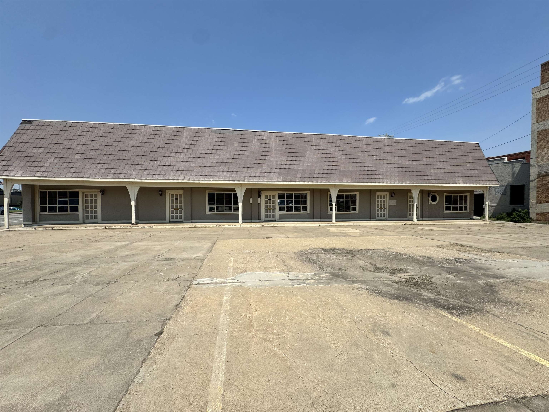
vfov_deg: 85.7
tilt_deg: -1.2
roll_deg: -0.1
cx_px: 274
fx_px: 222
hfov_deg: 102.1
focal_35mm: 14
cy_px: 206
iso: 50
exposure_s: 1/3390
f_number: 2.2
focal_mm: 2.22
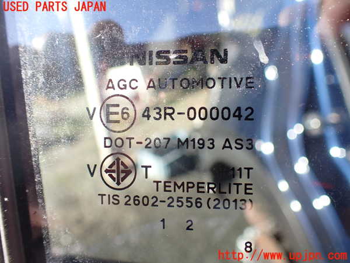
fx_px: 303
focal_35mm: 30
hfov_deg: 60.0
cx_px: 175
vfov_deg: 46.8
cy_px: 132
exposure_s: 1/125
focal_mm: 5.4
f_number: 2.3
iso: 100
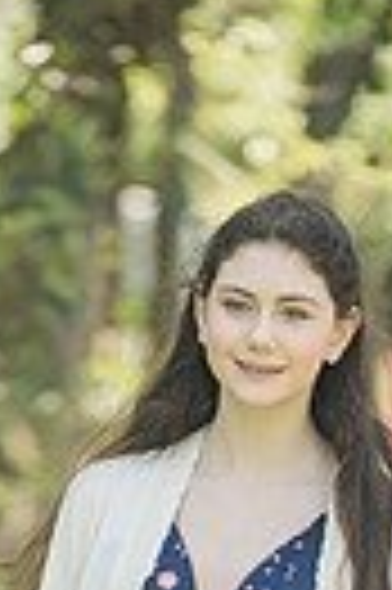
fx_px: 7533
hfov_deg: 3.0
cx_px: 113
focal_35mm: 460
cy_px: 955
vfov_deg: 4.5
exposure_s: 1/320
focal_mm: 134
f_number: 2.8
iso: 100
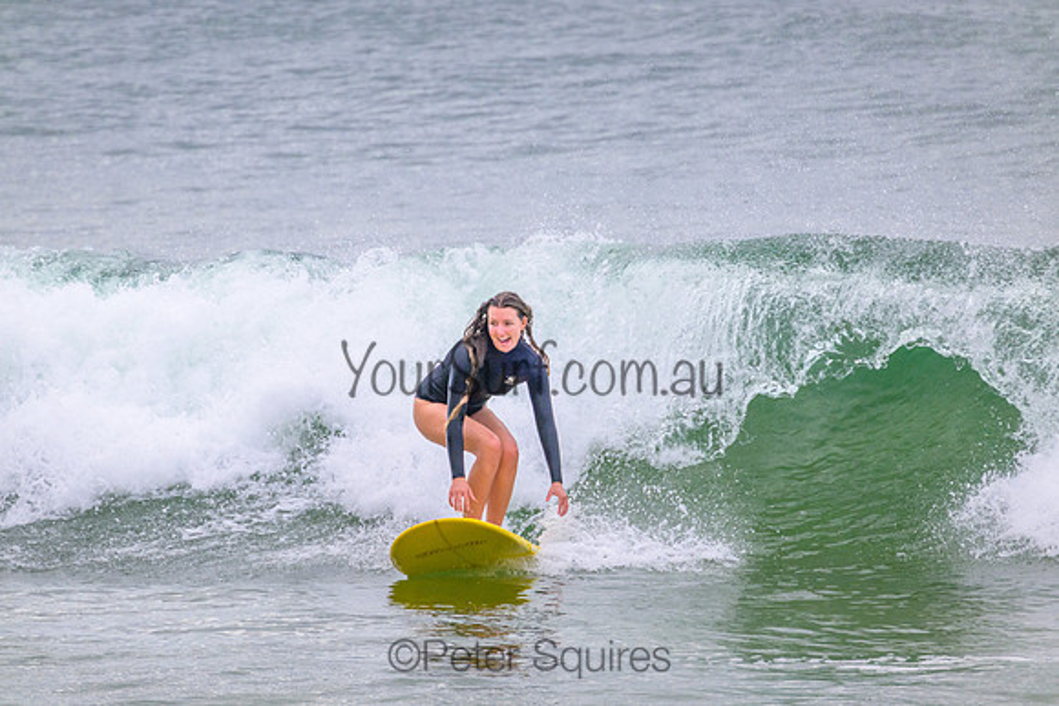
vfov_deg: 1.7
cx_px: 530
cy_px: 353
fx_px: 23538
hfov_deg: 2.6
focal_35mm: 800
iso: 1600
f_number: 11
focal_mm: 800
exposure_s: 1/2000
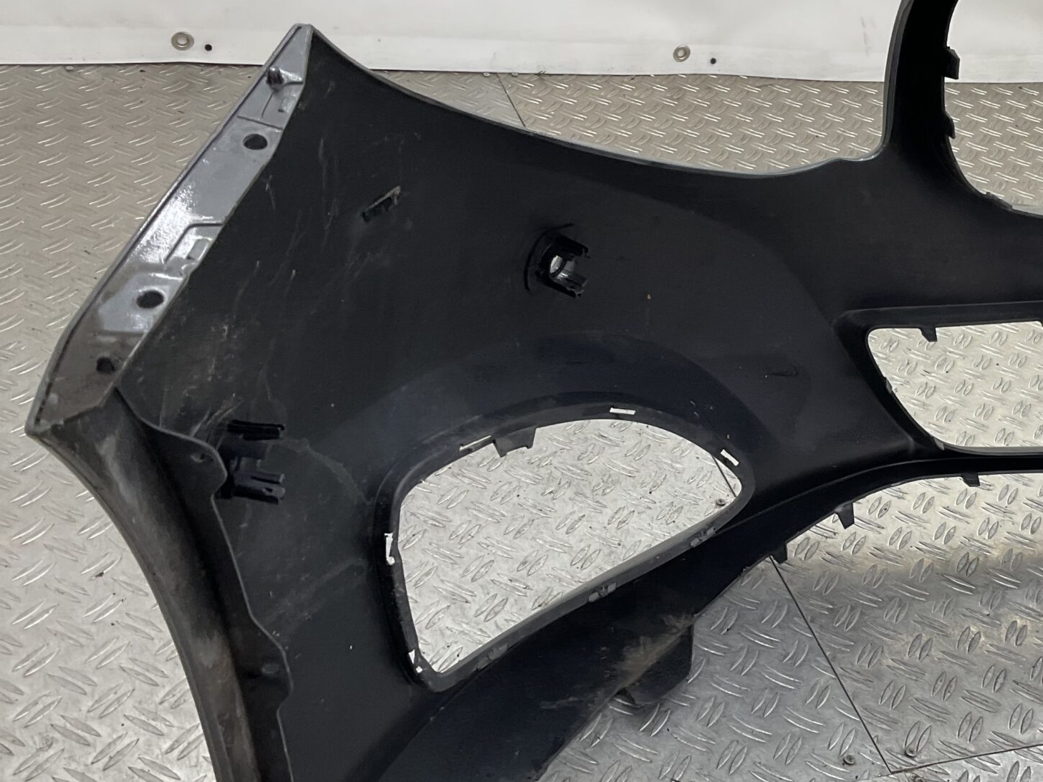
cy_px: 431
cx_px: 804
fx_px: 1537
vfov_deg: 28.5
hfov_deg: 36.5
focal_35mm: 51
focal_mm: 3
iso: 32
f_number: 1.8
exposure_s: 1/120
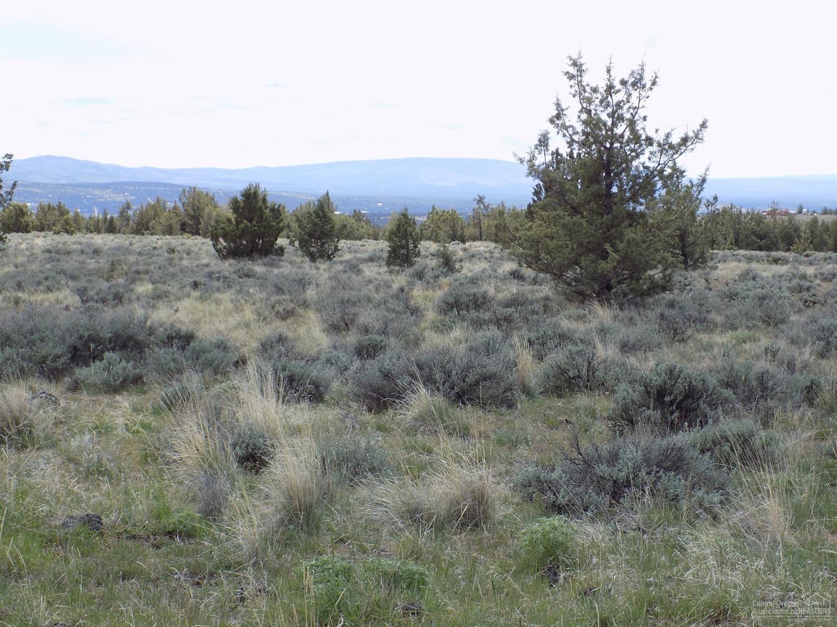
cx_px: 418
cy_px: 314
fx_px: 1571
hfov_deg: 29.8
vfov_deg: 22.6
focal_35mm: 65
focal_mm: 11.5
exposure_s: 1/400
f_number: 4.1
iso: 80
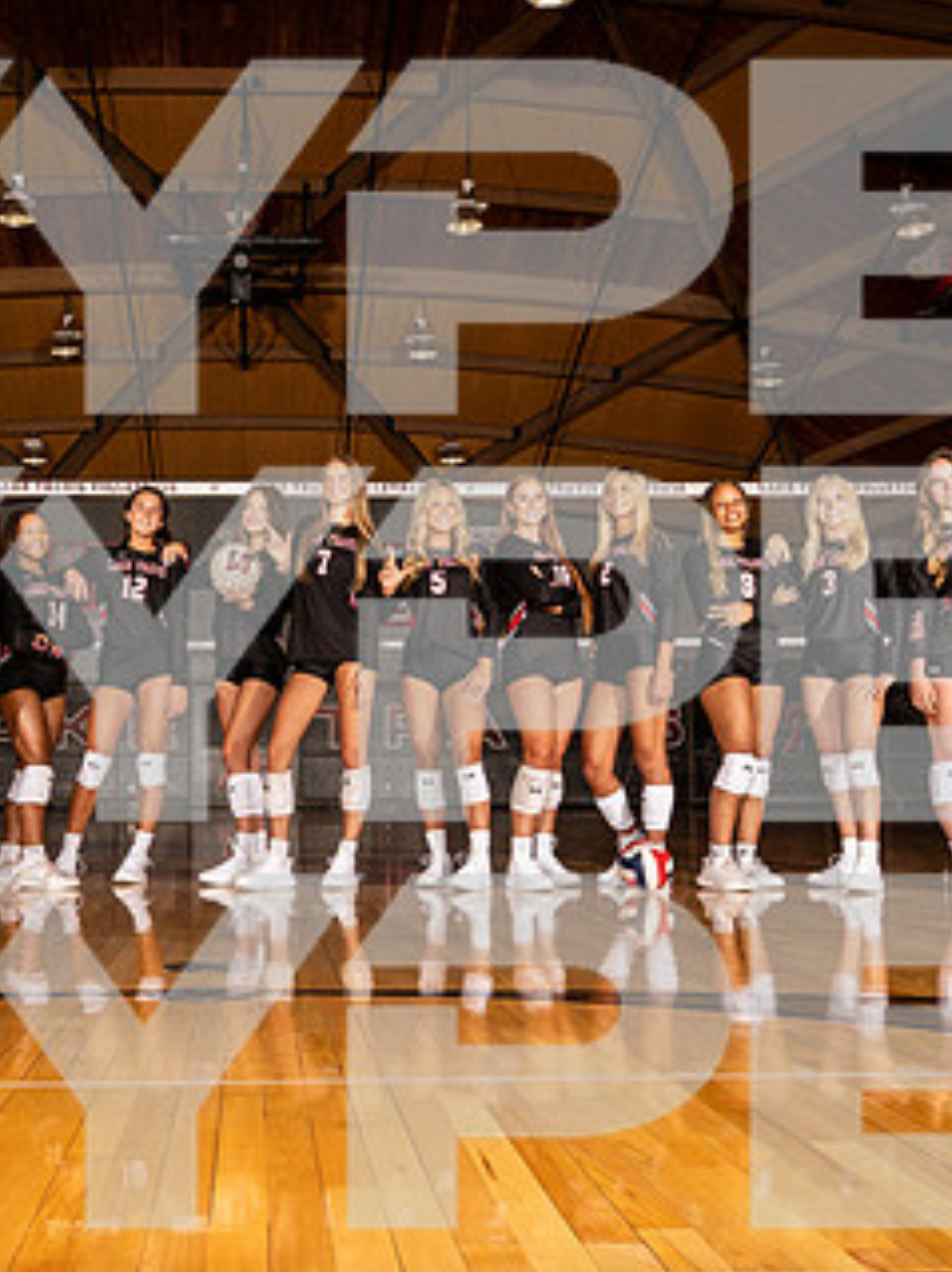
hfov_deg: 33.9
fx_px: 1541
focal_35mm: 42
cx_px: 291
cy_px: 646
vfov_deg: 44.8
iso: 250
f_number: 11
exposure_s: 1/250
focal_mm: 24
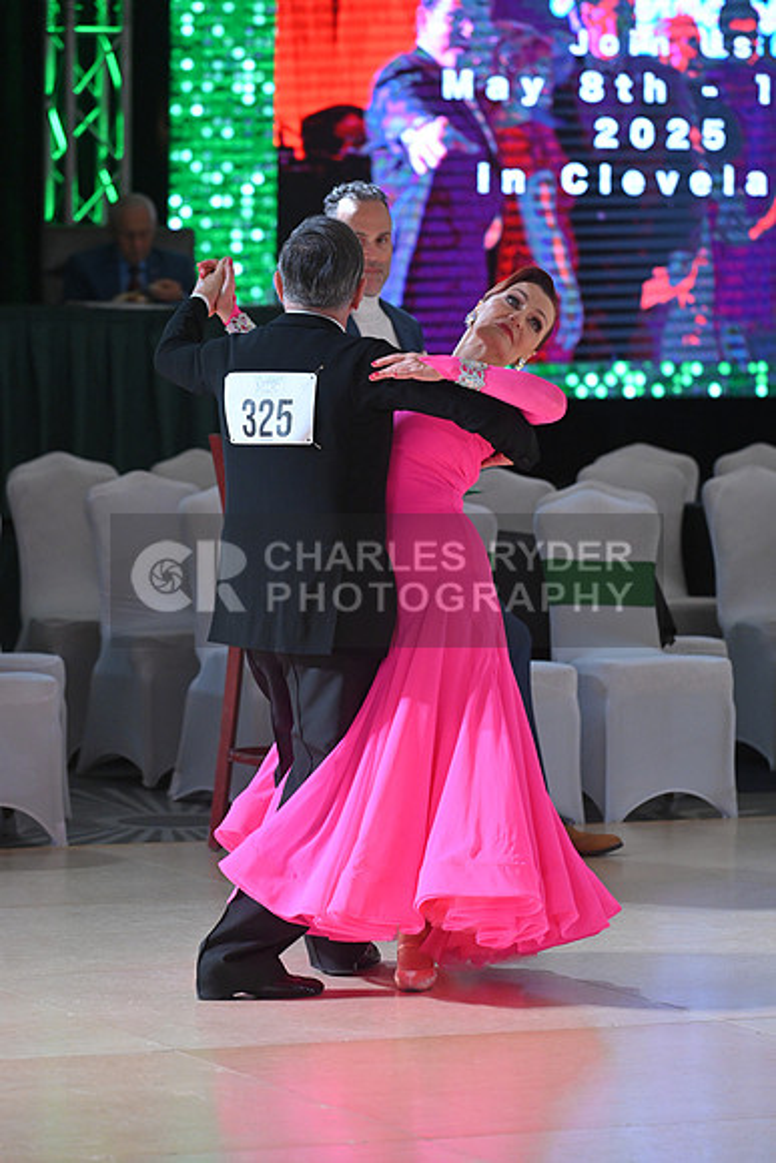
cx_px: 388
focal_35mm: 175
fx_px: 5655
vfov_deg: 11.7
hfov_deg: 7.9
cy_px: 582
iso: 2500
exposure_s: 1/400
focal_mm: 175
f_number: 5
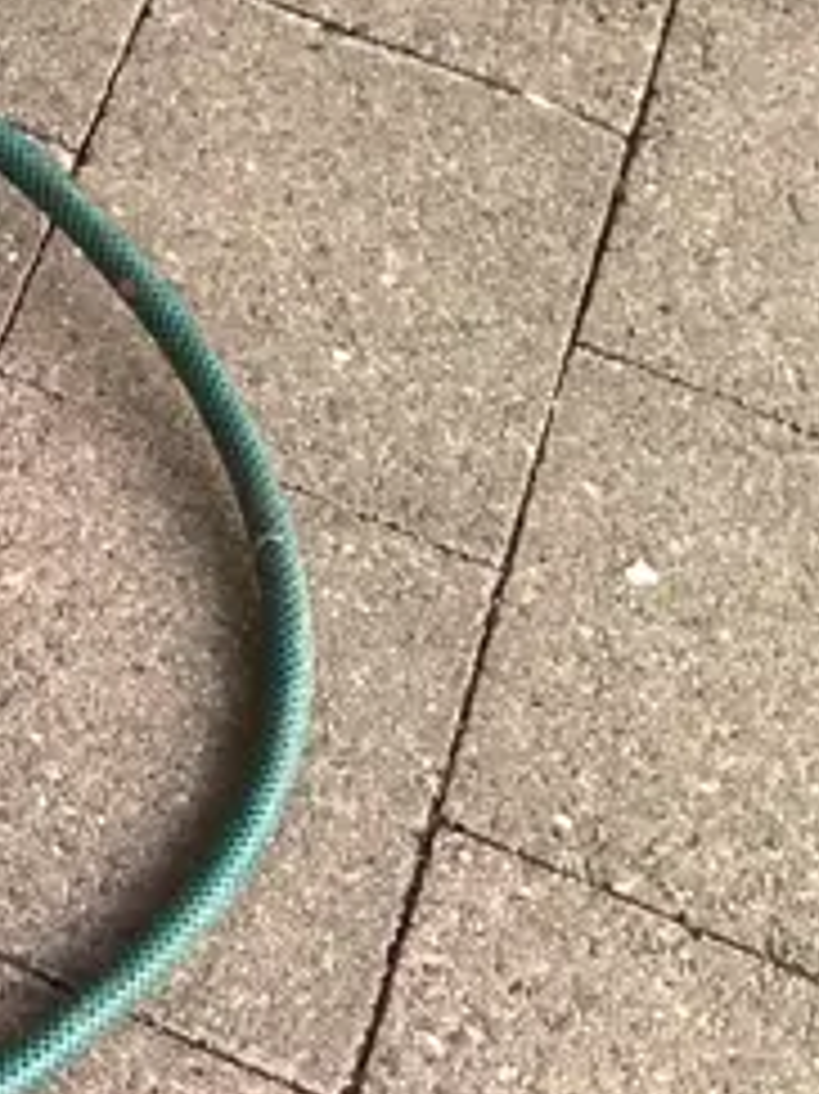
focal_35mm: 118
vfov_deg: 16.3
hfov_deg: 11.5
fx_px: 3726
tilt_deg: -45.3
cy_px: -45
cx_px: -729
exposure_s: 1/121
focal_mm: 3.99
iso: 50
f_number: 1.8
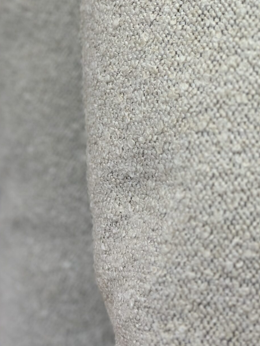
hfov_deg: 14.8
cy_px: 15
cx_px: 173
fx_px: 1001
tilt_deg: -16.1
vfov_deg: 19.2
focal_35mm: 100
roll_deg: +2.4
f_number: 1.78
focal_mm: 6.86
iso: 80
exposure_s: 1/242
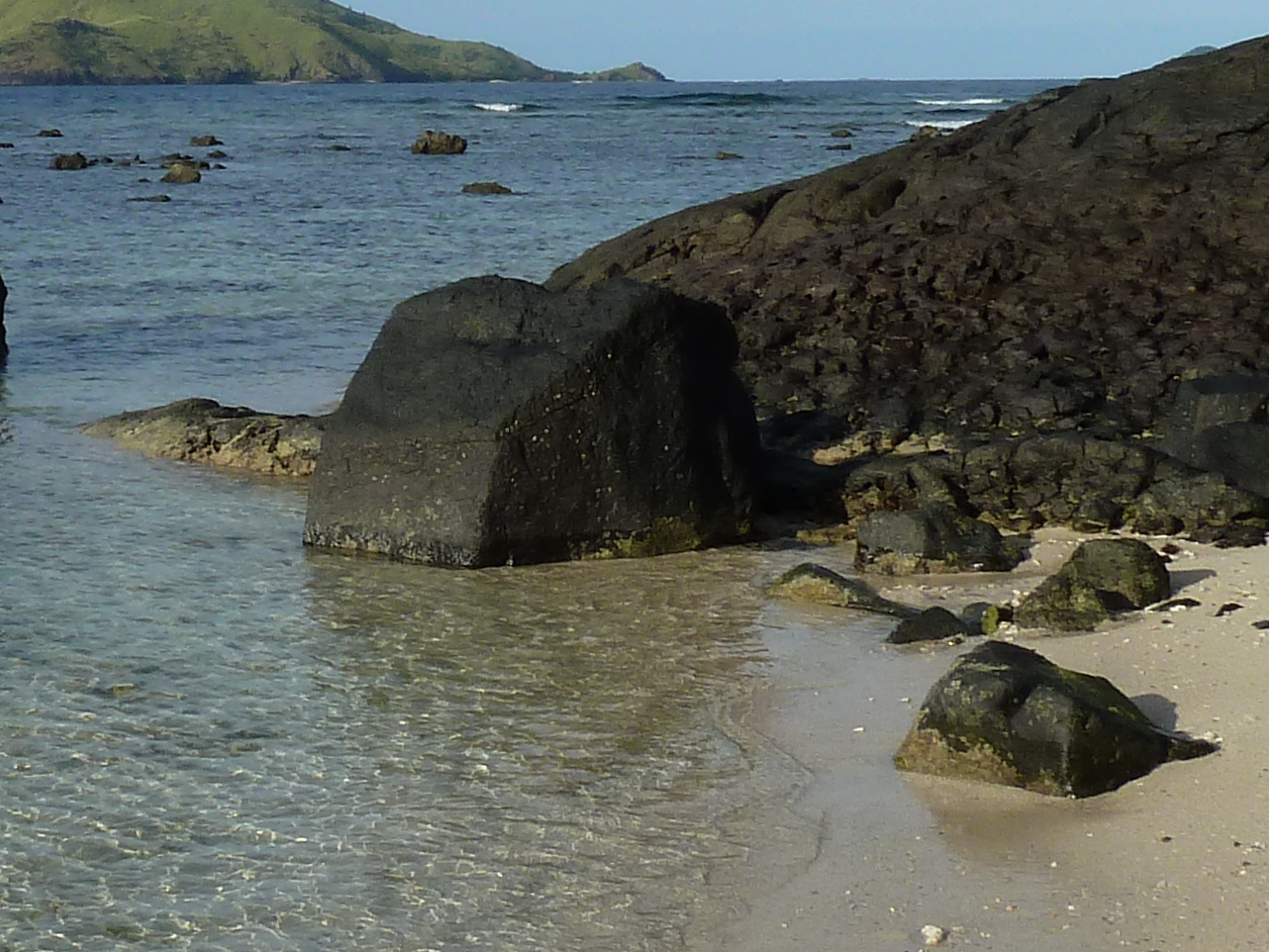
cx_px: 146
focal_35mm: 78
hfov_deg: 24.4
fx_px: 2860
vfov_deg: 18.8
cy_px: 259
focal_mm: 4.1
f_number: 5
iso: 80
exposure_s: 1/500
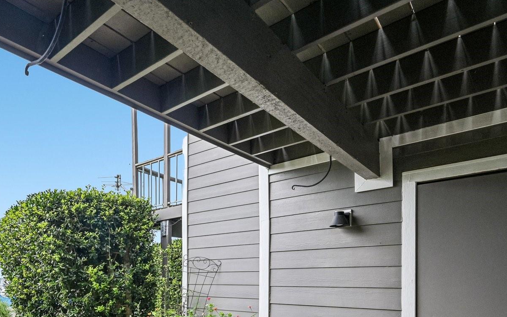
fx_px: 359
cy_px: 277
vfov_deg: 44.0
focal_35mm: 26
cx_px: 169
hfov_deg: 68.5
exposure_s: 1/200
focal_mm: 15
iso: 400
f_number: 8
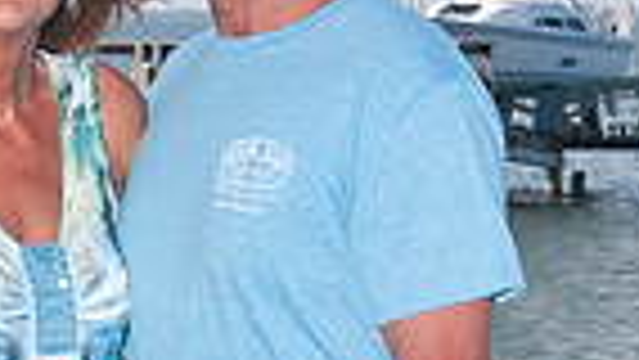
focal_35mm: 205
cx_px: 68
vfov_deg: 5.9
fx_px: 3475
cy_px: 214
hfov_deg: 10.5
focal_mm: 32
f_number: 11
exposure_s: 1/250
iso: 100
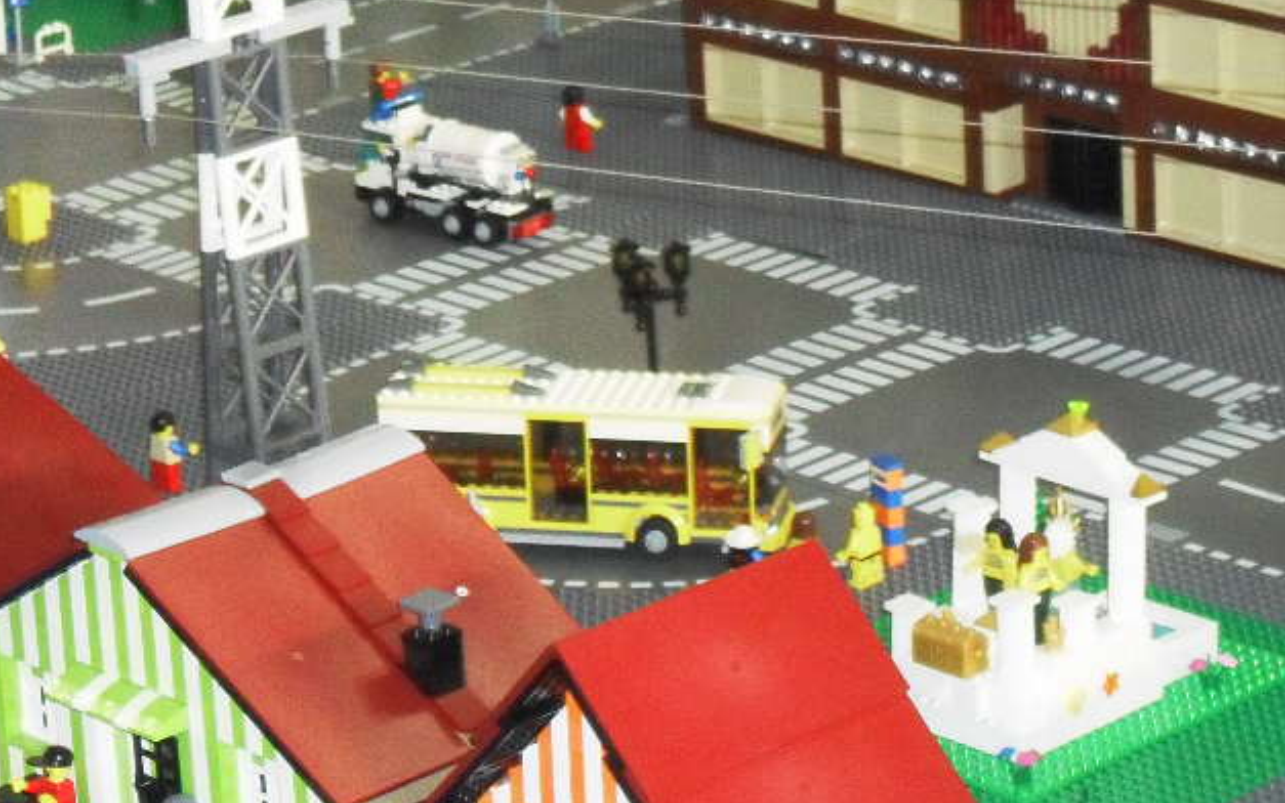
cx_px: 926
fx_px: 5394
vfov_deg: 8.5
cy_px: 416
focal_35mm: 154
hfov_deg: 13.5
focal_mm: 15.7
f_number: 5.5
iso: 400
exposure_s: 1/60
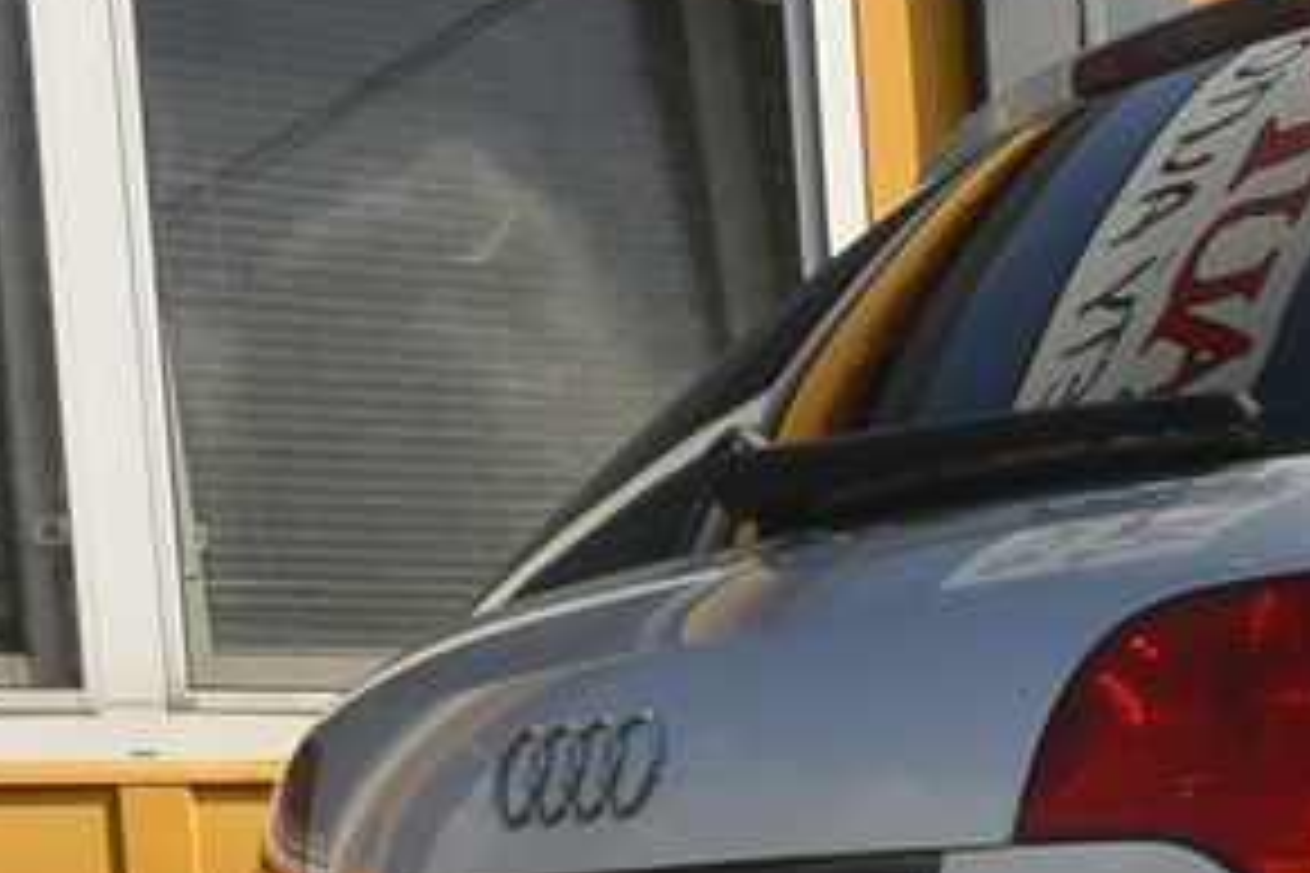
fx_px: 3457
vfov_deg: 13.9
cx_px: 2129
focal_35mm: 95
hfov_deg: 18.3
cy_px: 1109
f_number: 11
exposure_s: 1/250
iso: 160
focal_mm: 10
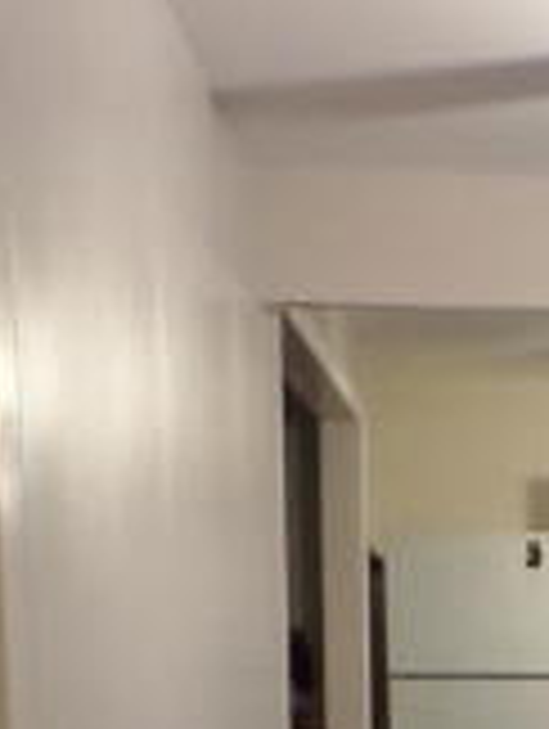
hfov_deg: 12.8
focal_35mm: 109
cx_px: 850
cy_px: 1184
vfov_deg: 16.1
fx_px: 2299
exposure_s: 1/20
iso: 400
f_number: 2.8
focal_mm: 4.1
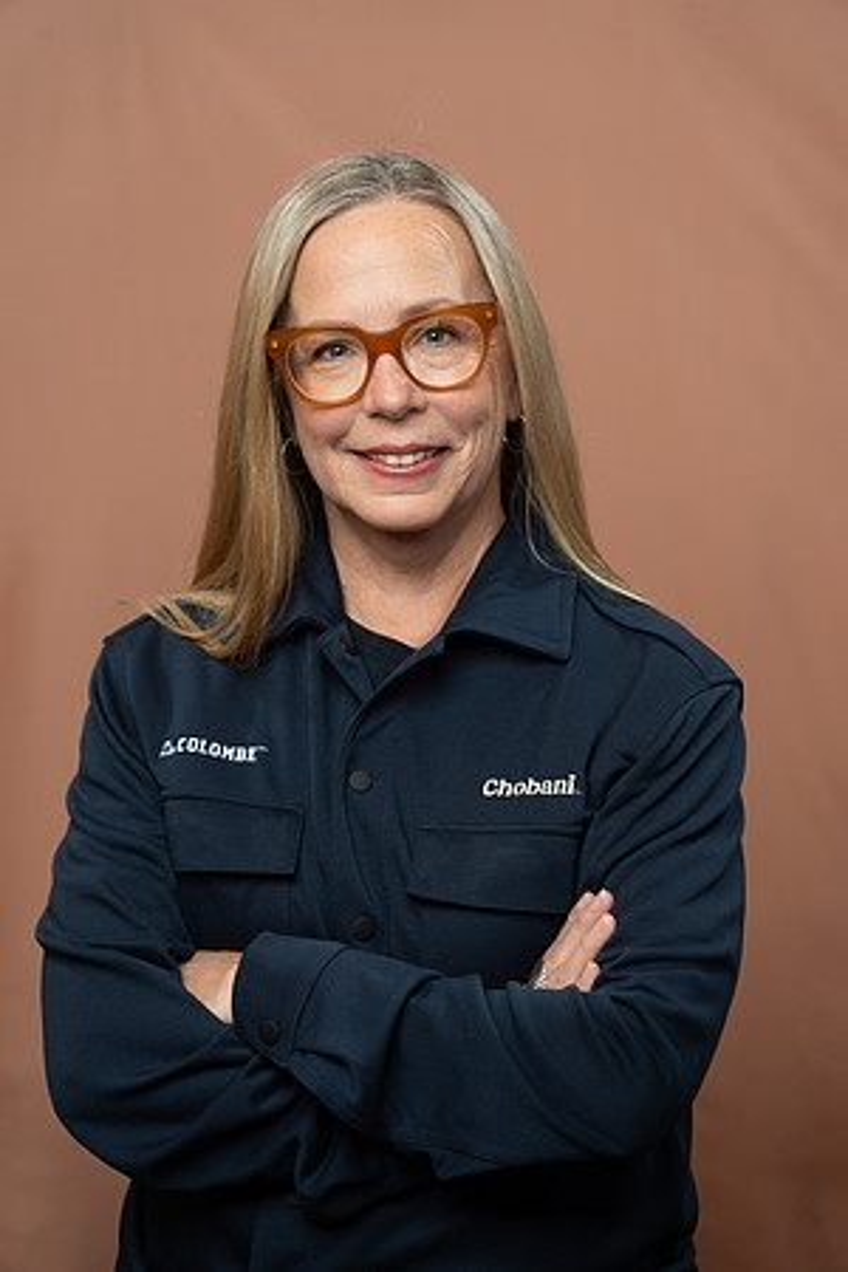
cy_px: 636
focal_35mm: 93
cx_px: 424
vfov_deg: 21.9
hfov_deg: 14.7
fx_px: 3286
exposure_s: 1/160
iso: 320
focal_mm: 93
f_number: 4
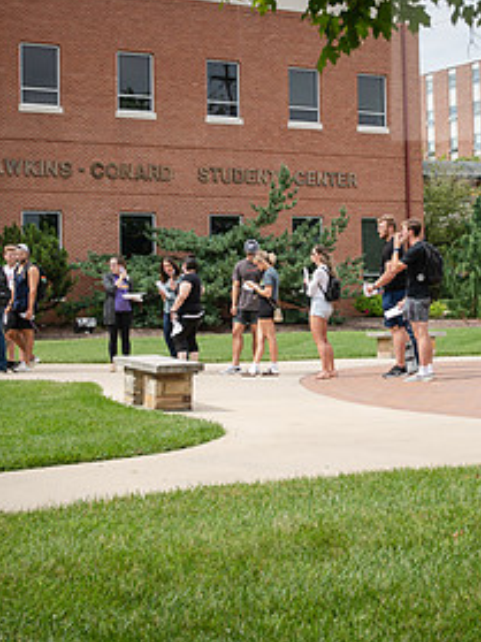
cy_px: 227
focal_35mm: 76
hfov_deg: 19.3
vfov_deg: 25.6
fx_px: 1409
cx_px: 322
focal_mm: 38
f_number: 6.3
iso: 100
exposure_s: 1/250
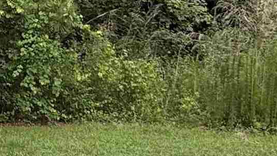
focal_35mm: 88
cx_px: -68
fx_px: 647
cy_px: 15
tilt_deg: +0.9
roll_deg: -0.6
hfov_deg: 22.1
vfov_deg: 13.6
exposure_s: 1/323
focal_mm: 2.22
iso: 50
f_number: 2.2
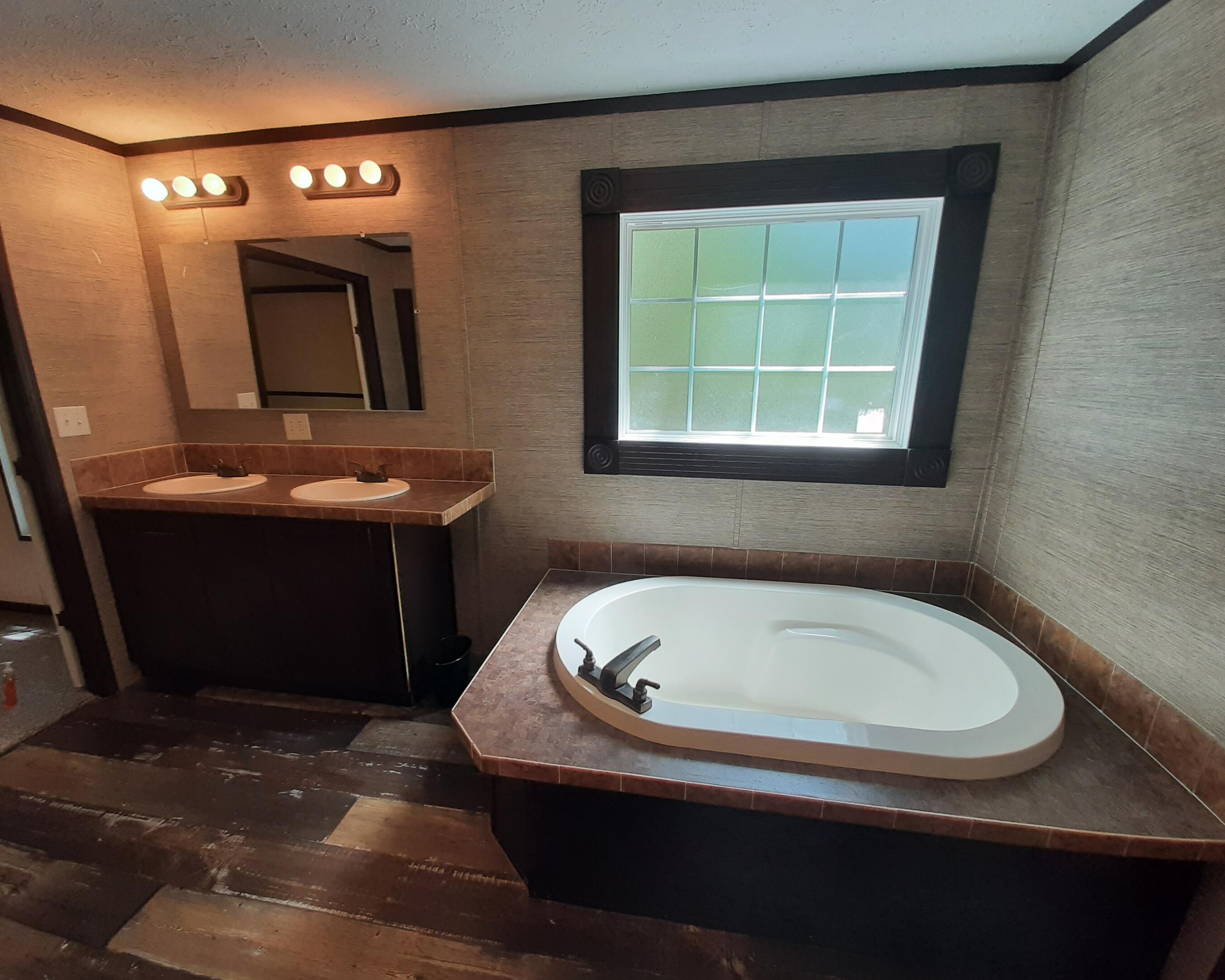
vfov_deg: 88.0
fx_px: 508
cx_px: 605
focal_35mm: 14
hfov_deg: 100.7
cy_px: 498
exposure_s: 1/40
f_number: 2.2
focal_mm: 1.42
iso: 50
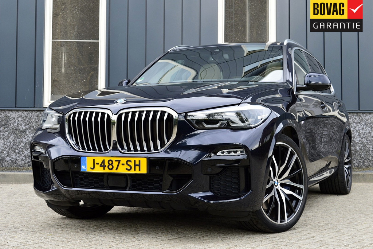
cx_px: 186
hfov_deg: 36.9
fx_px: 560
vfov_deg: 25.1
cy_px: 124
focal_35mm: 54
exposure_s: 1/60
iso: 400
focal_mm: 36
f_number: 8
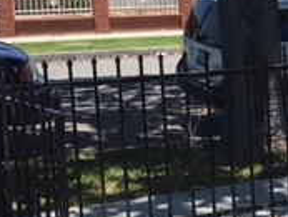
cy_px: 108
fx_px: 891
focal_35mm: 107
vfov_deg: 13.9
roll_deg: +0.0
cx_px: 494
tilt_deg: -8.4
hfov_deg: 16.0
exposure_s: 1/1083
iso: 25
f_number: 2.2
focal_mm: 4.15
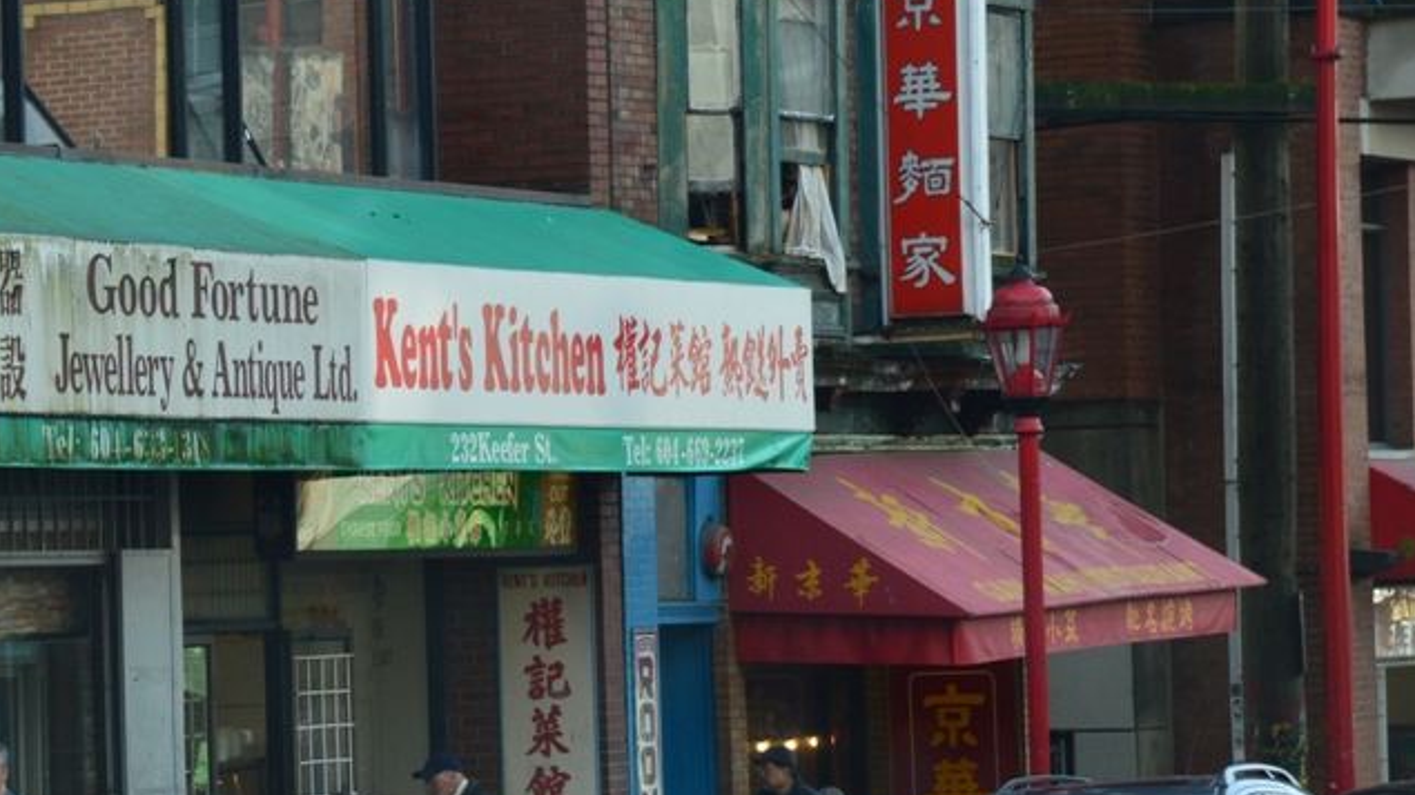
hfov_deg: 11.6
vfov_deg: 6.6
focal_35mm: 184
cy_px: 537
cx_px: 176
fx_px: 6903
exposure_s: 1/125
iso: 400
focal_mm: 62
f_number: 9
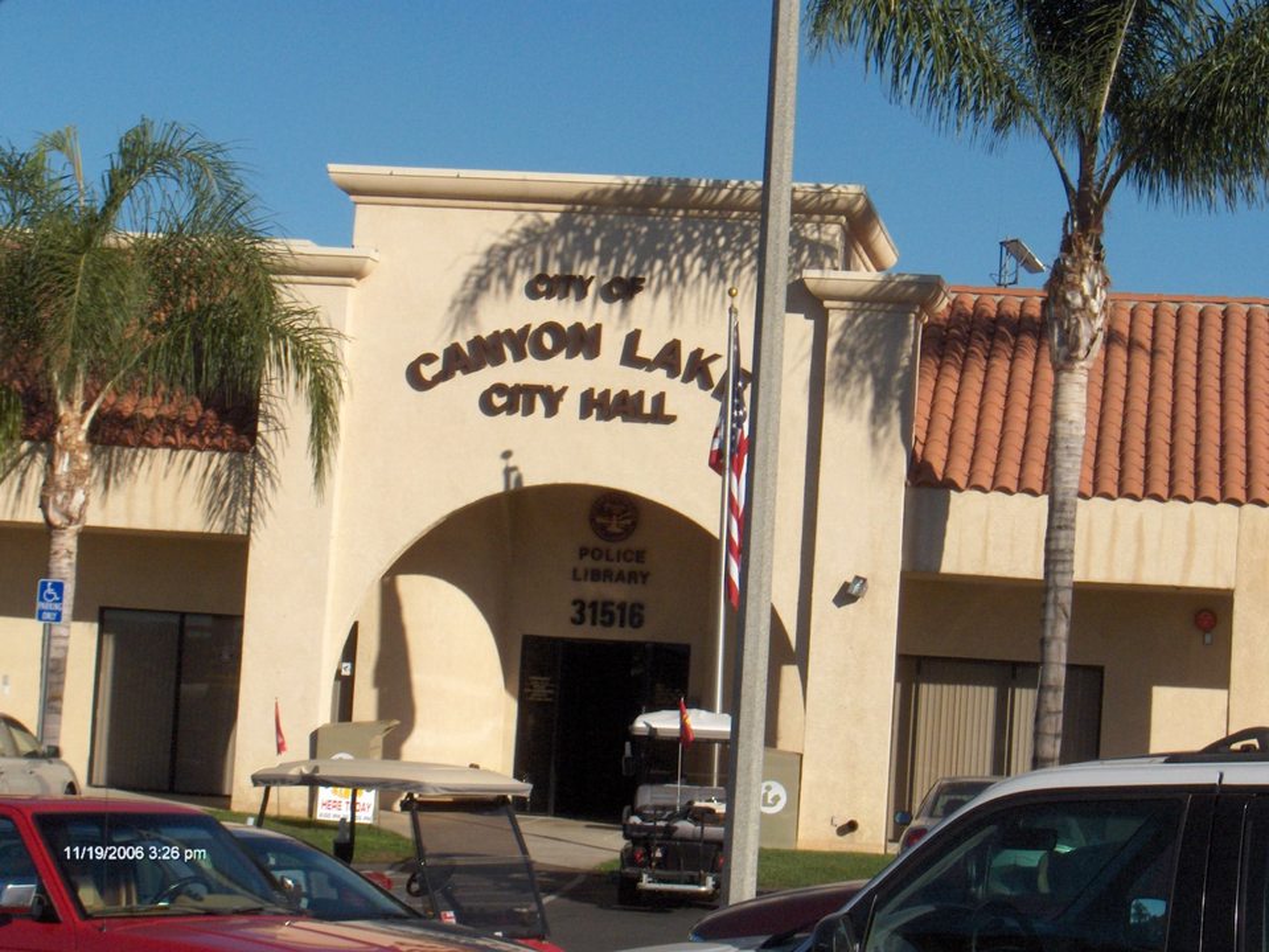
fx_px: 3703
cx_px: 634
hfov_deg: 19.4
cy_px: 476
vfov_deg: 14.6
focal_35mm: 101
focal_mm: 20.8
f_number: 7.5
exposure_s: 1/1099
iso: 100
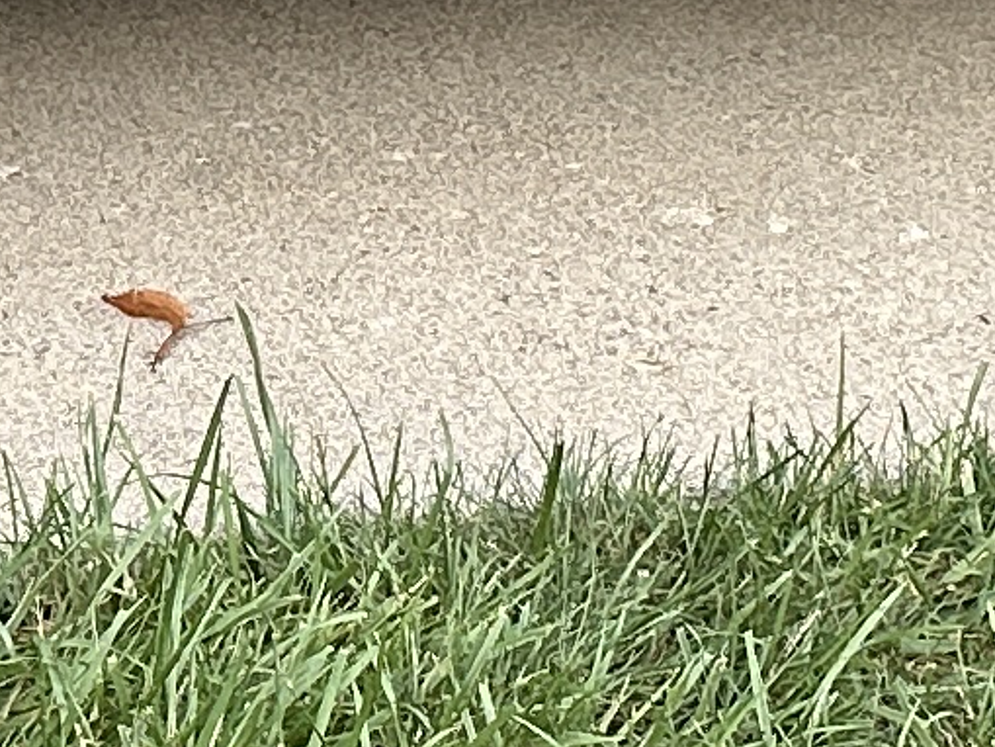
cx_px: 57
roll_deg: +3.4
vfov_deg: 7.5
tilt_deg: -14.4
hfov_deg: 10.3
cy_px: -720
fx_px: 5463
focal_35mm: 190
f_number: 1.78
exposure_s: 1/121
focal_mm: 6.86
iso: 200
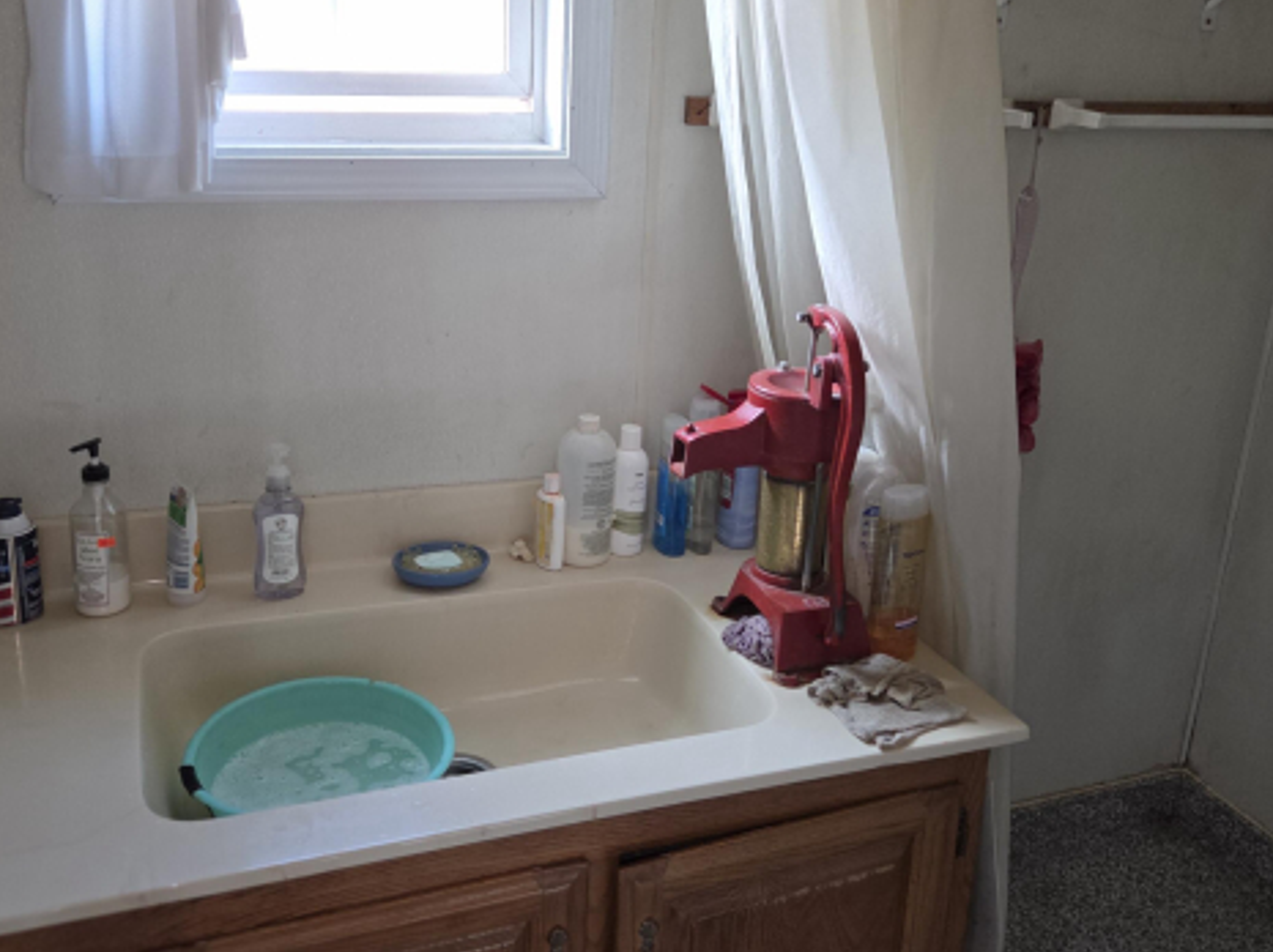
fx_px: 1213
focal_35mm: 33
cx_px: 584
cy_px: 391
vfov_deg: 42.7
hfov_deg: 55.3
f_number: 1.8
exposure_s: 1/120
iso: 320
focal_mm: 5.4
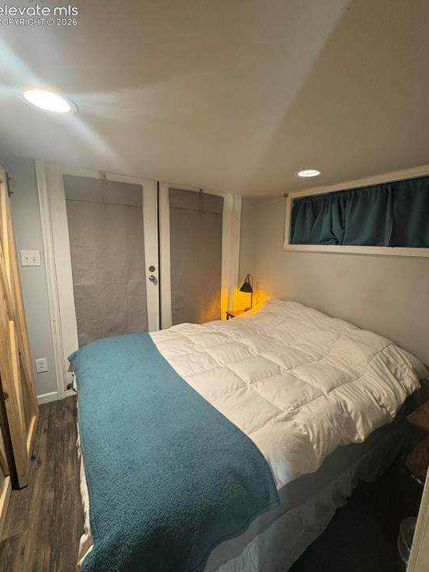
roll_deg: -1.6
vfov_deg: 98.2
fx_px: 248
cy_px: 292
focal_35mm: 15
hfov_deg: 81.7
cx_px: 220
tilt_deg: -9.8
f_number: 2.2
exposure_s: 1/60
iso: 320
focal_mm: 2.22
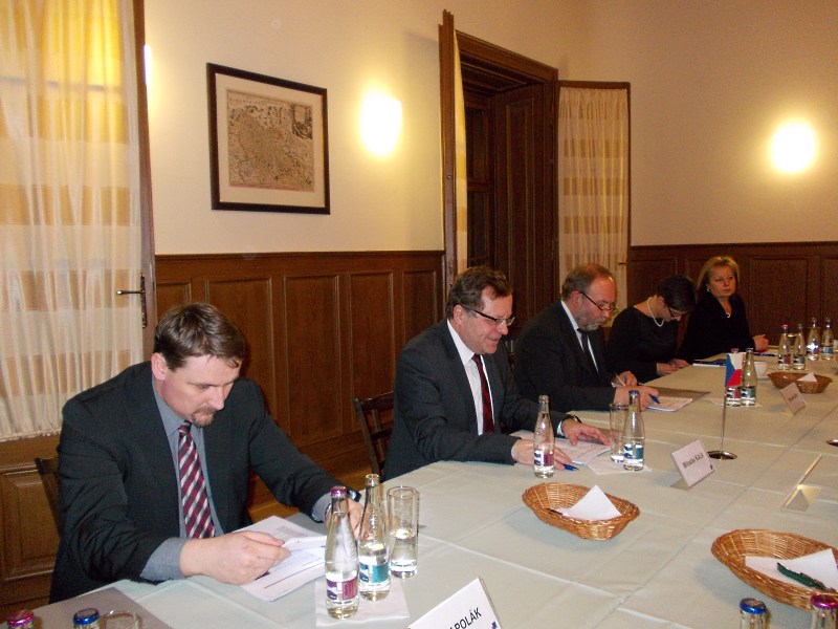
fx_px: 678
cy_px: 314
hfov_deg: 63.4
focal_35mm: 28
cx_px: 419
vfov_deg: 49.7
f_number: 2.7
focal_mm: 4
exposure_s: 1/25
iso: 200
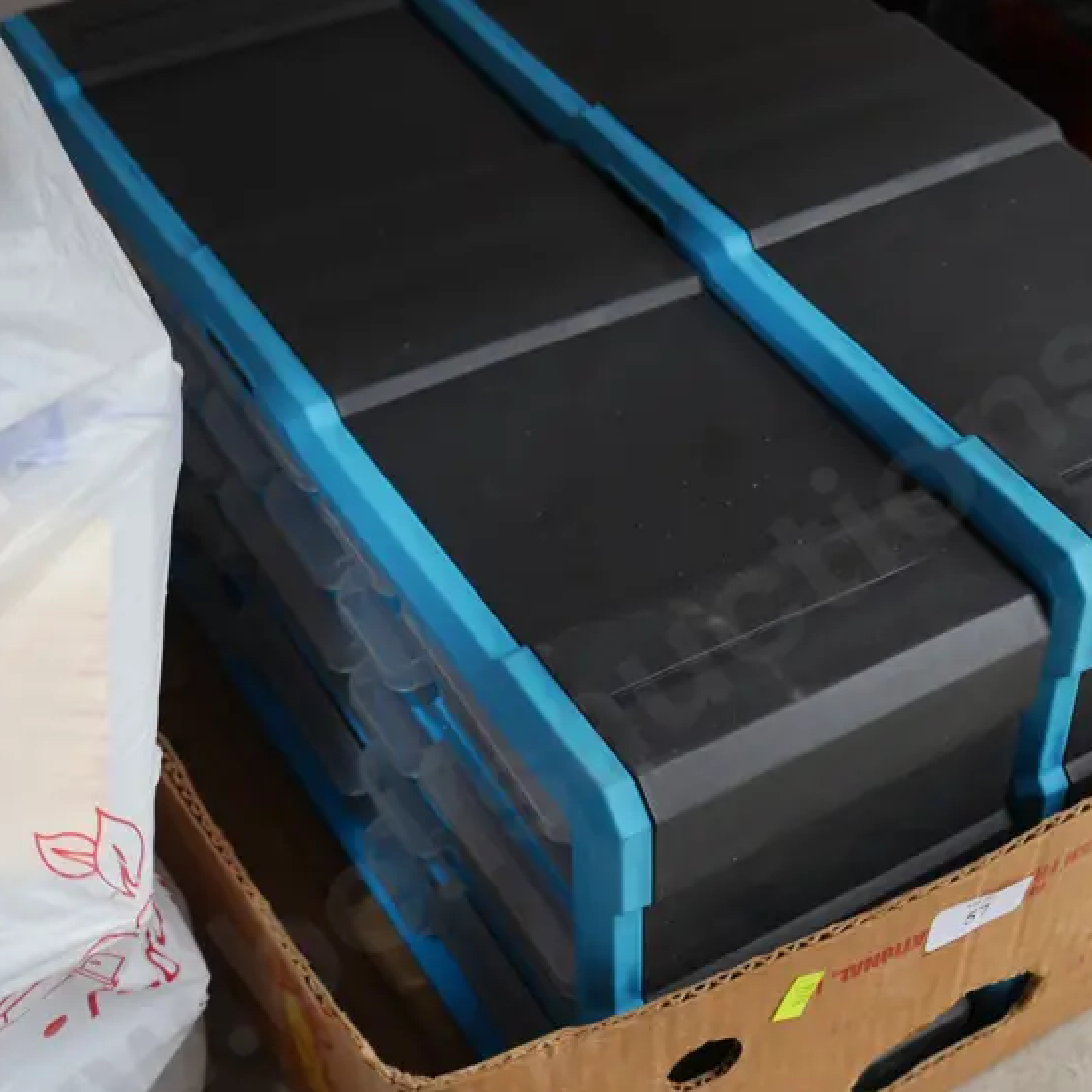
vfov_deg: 30.5
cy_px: 666
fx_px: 1999
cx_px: 689
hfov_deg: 30.4
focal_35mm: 56
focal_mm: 17
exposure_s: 1/100
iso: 200
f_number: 4
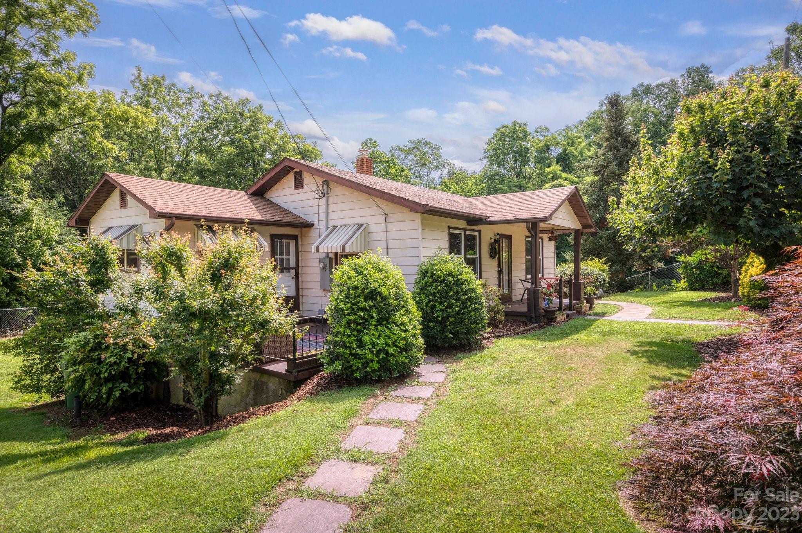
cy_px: 266
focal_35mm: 20
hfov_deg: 85.5
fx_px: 434
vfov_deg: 63.1
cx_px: 401
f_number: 7.1
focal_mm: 19.5
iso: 200
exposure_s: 1/1000
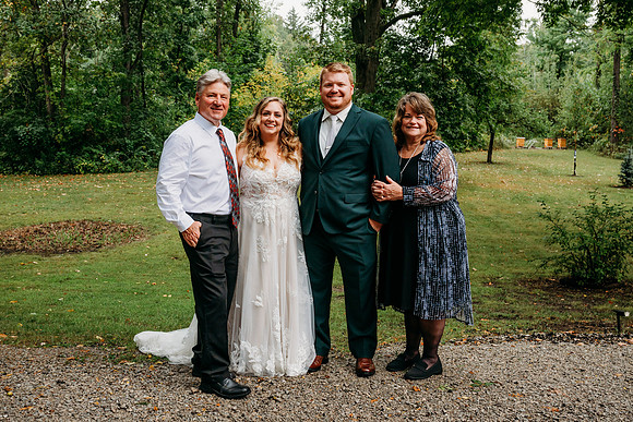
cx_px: 316
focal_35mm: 36
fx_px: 631
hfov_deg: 53.2
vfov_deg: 36.9
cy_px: 178
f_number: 5.6
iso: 200
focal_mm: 31
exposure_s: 1/400
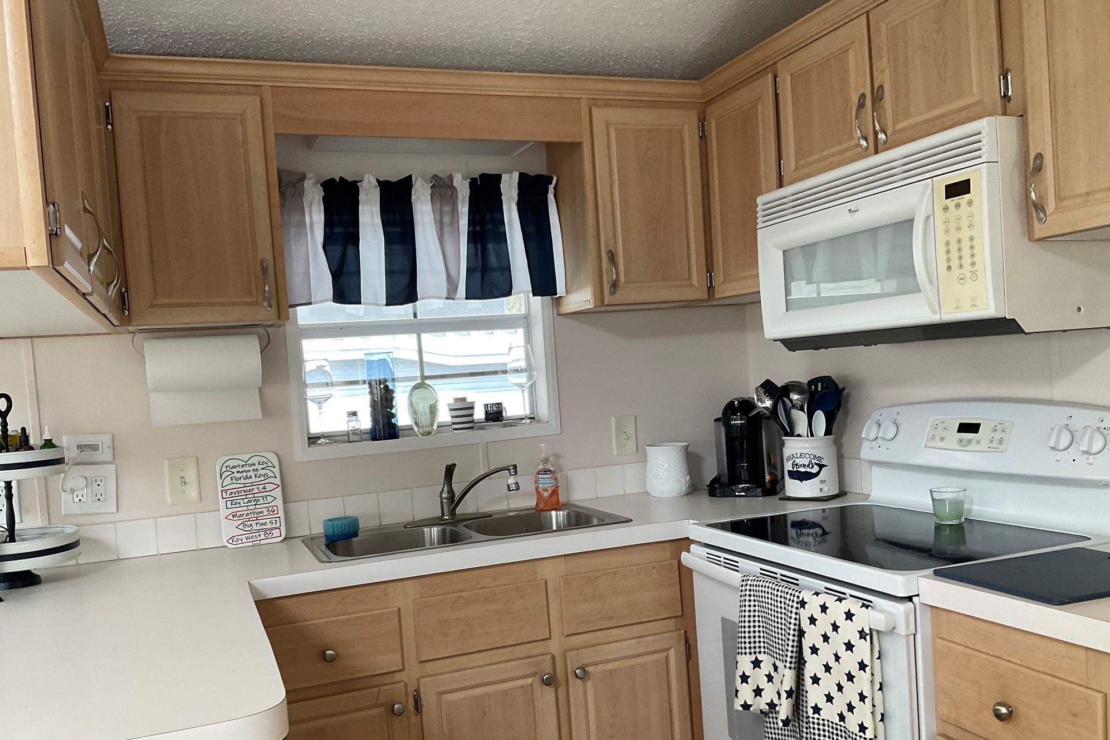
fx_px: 956
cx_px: 543
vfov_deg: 42.2
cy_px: 425
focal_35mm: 31
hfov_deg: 60.3
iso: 64
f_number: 1.8
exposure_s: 1/60
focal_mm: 3
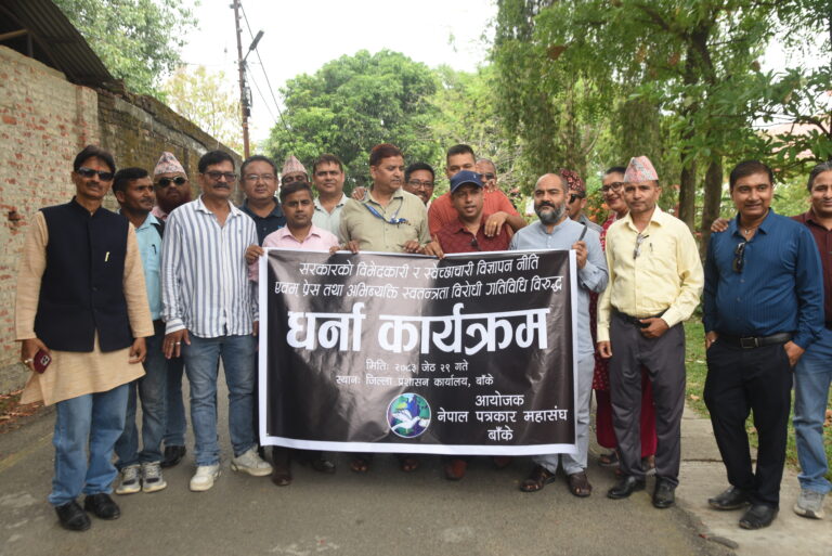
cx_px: 416
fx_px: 740
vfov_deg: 41.2
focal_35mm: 32
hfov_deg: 58.7
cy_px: 278
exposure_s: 1/100
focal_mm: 32
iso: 250
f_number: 7.1
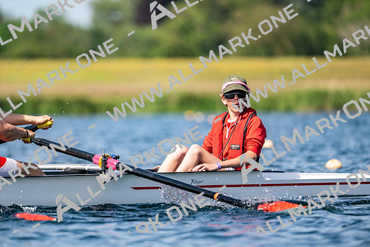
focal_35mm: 400
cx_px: 185
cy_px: 124
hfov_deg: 5.2
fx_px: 4112
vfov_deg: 3.4
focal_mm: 400
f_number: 4.5
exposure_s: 1/2500
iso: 220
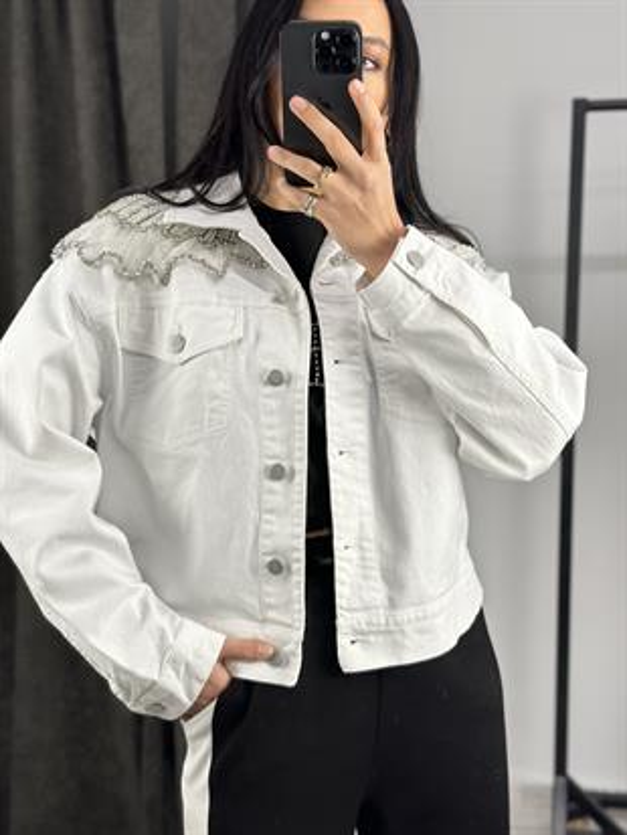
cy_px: 418
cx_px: 314
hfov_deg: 30.3
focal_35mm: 48
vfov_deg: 39.6
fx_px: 1159
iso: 80
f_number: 1.78
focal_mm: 6.86
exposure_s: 1/100
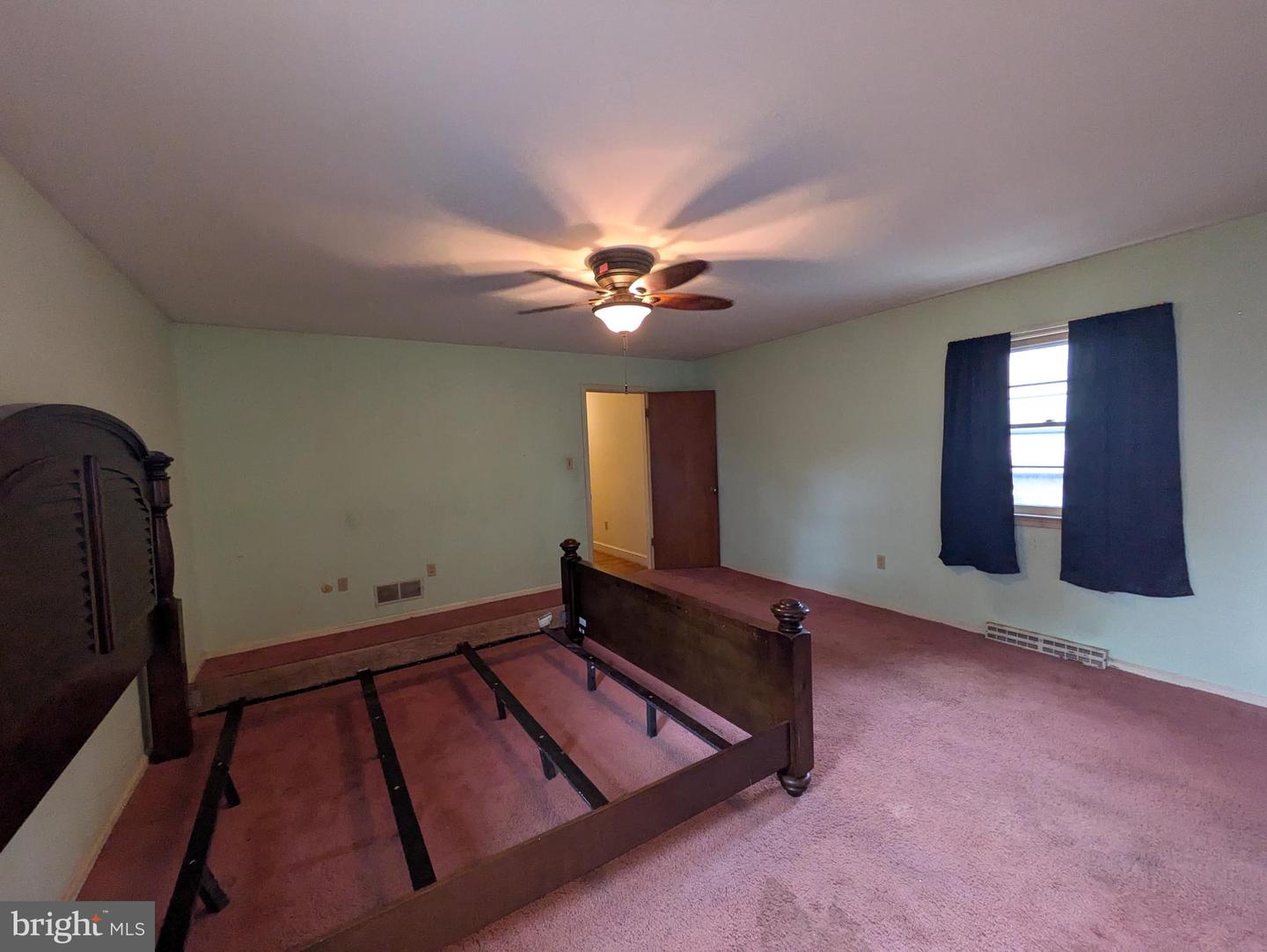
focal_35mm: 14
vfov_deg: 85.7
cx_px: 634
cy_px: 476
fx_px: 513
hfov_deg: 102.0
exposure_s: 1/60
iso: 396
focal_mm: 1.83
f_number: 2.2
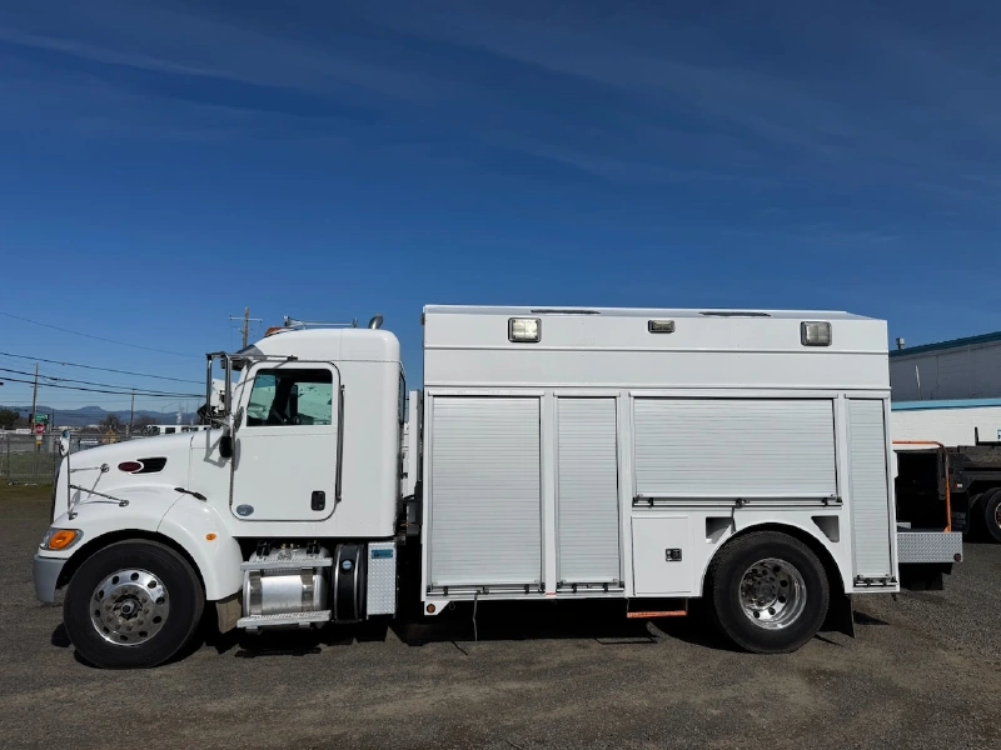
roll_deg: -0.2
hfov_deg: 71.6
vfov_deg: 56.8
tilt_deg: +4.5
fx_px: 694
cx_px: 500
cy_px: 375
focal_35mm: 24
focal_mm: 6.76
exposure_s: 1/12346
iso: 64
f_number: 1.78
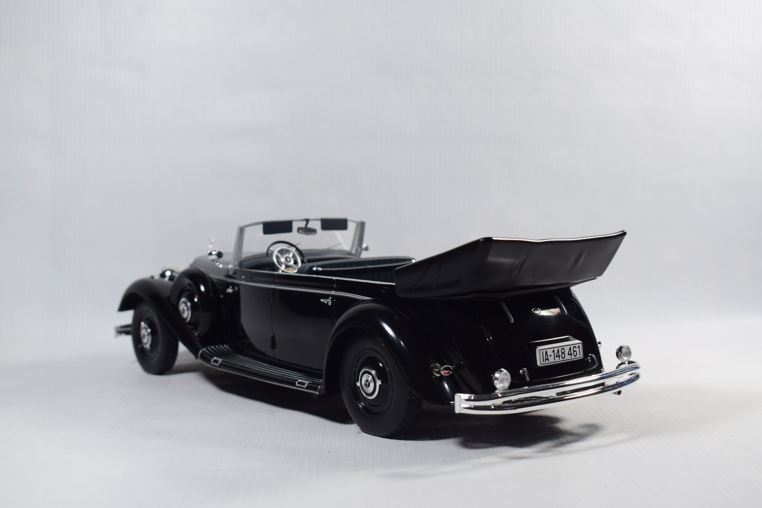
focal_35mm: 46
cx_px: 381
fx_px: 984
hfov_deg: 42.3
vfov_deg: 28.9
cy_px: 254
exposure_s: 1/40
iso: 400
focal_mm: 31
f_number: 7.1
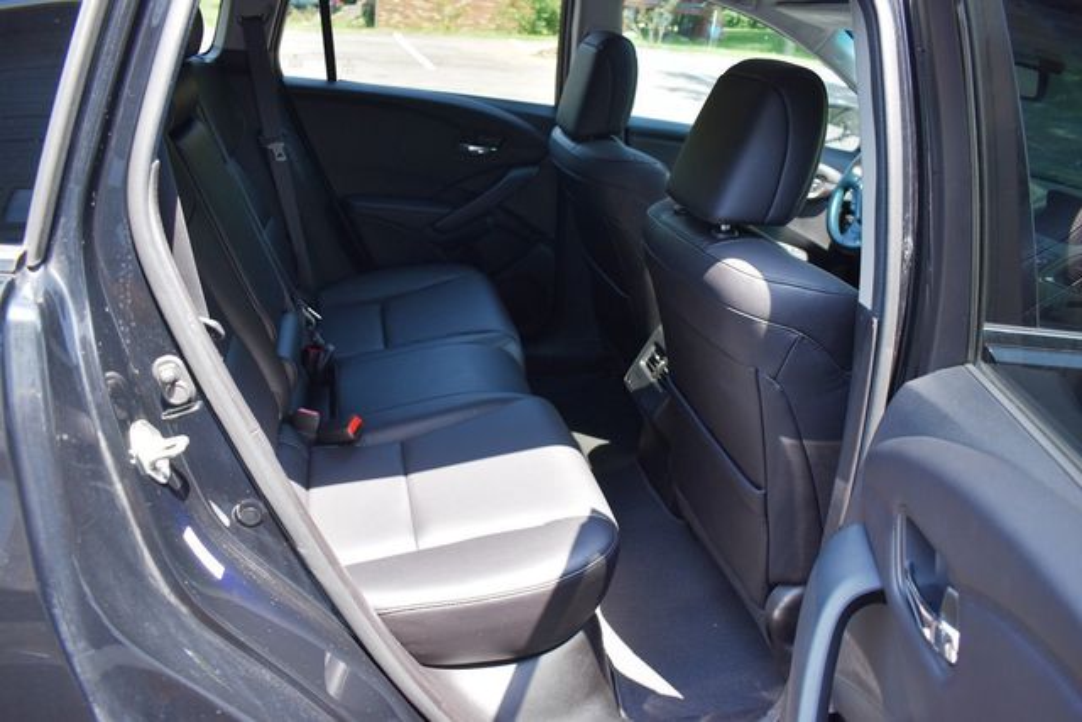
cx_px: 541
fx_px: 812
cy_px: 361
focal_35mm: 27
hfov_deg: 67.4
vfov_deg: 48.0
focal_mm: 18
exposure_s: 1/250
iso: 400
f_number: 3.5
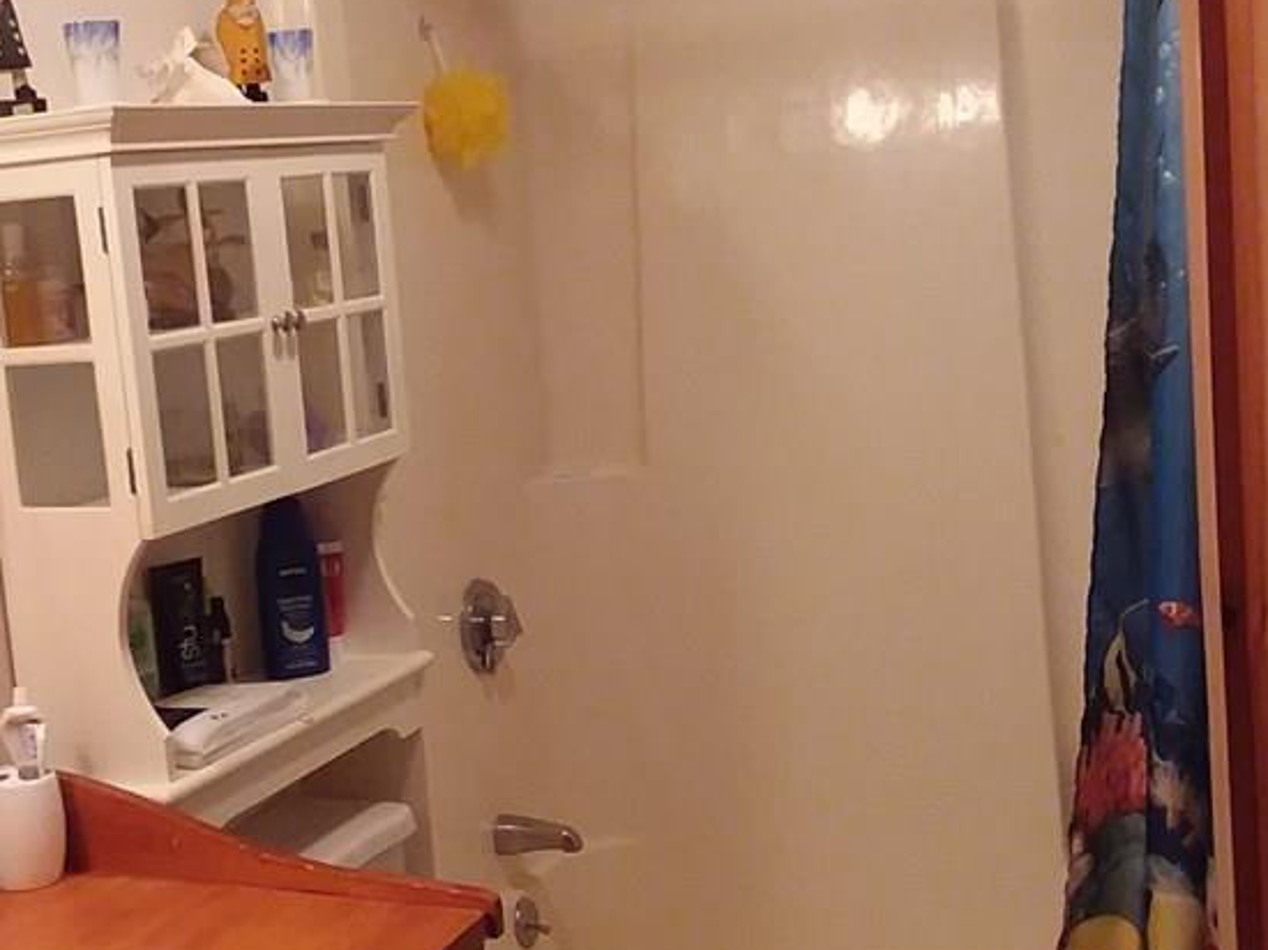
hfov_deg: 35.0
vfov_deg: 27.0
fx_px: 1977
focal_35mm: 54
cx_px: 369
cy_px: 540
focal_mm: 2.47
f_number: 1.9
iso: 160
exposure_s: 1/30
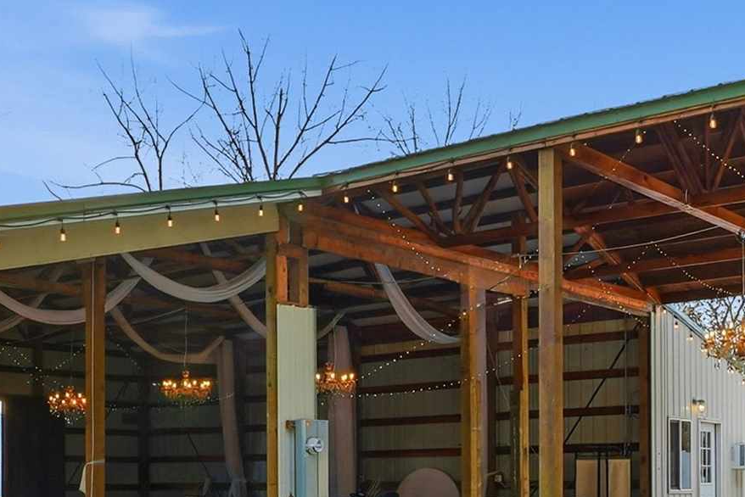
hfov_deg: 35.2
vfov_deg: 23.3
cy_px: 489
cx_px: 239
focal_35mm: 56
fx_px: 1159
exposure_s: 1/2500
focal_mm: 16
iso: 200
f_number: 13
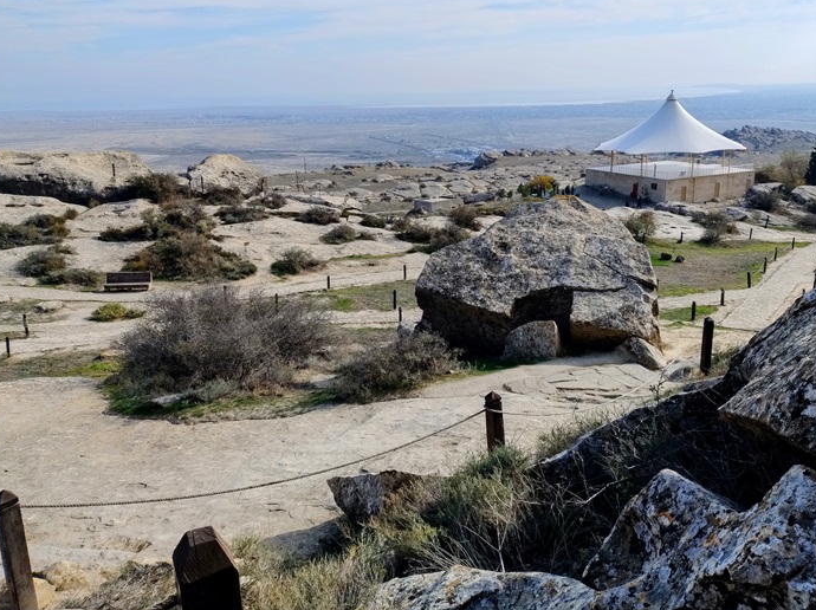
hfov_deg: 61.6
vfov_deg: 48.1
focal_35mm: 29
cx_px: 441
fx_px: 683
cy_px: 274
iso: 100
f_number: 1.7
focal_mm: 4.71
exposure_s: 1/720
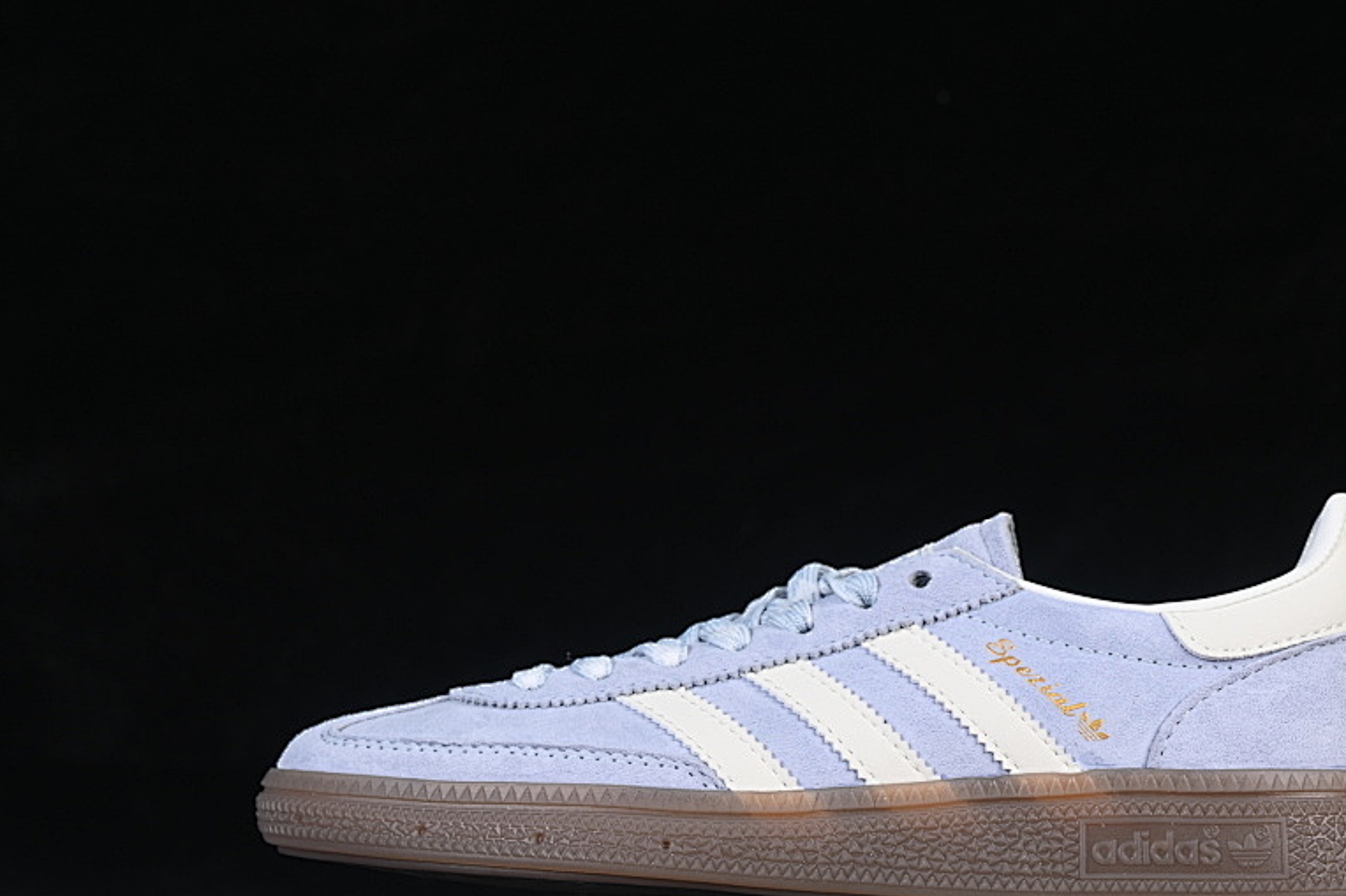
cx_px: 833
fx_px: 3962
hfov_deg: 19.3
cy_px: 519
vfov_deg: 12.9
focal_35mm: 106
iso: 160
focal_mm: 50
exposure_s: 1/80
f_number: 8
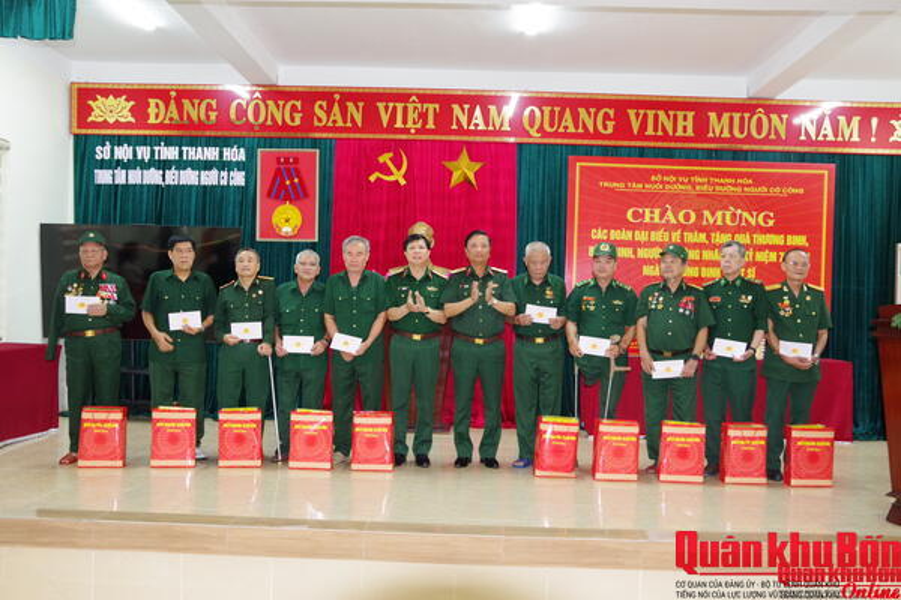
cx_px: 450
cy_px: 300
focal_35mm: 31
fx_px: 776
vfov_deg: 42.3
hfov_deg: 60.3
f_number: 8
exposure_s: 1/30
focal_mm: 21
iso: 1600
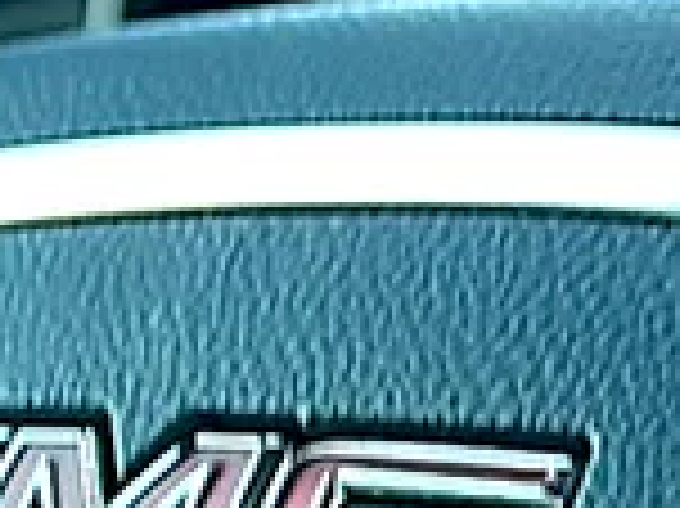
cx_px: -41
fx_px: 3101
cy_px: 429
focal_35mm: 158
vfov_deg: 9.4
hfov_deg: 12.3
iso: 100
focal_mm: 6.86
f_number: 1.78
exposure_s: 1/99
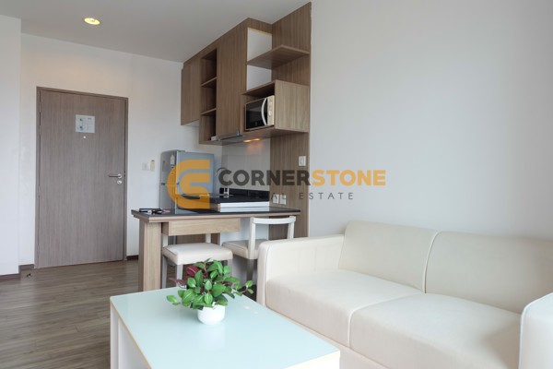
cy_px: 184
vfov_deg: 53.1
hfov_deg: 73.7
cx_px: 276
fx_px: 369
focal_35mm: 24
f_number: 4
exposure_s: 1/110
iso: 400
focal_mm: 16
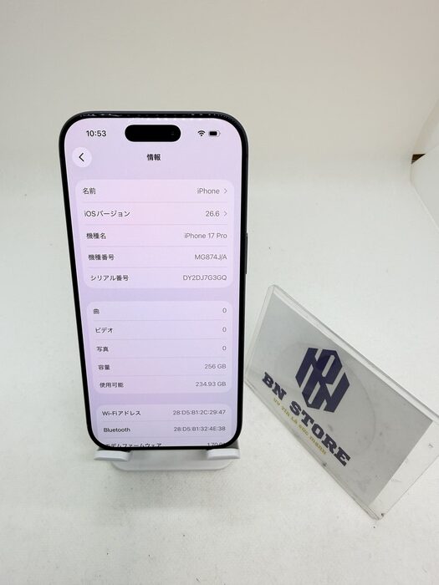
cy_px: 292
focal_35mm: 24
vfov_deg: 71.6
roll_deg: -2.2
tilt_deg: -44.0
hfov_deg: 56.8
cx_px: 220
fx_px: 406
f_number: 2.2
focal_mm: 2.22
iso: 80
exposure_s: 1/120
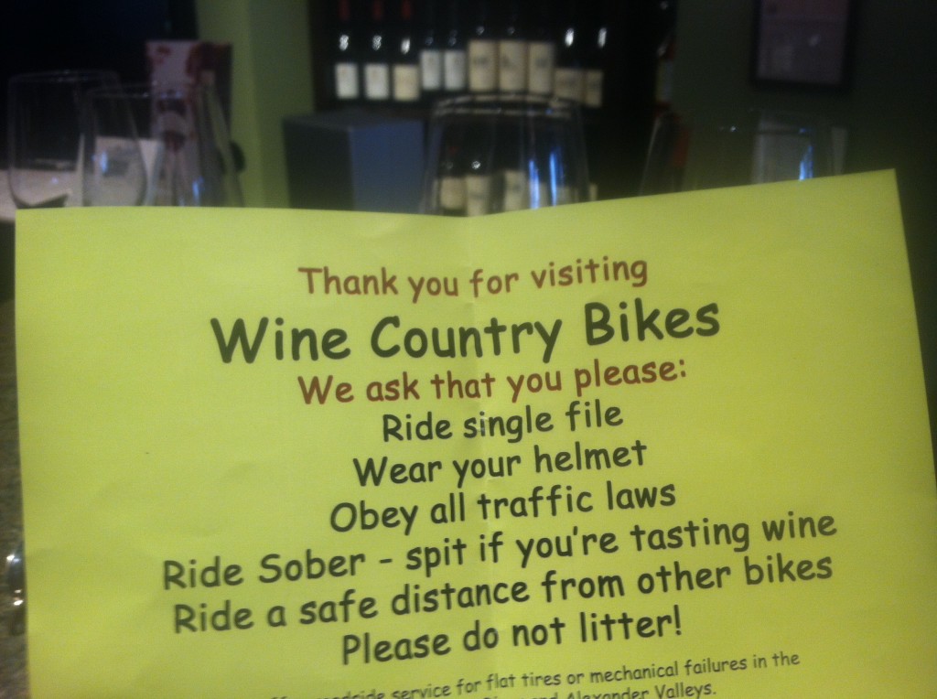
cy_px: 350
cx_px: 468
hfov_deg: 52.7
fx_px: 946
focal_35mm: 35
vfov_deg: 40.6
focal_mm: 3.85
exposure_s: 1/17
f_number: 2.8
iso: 80
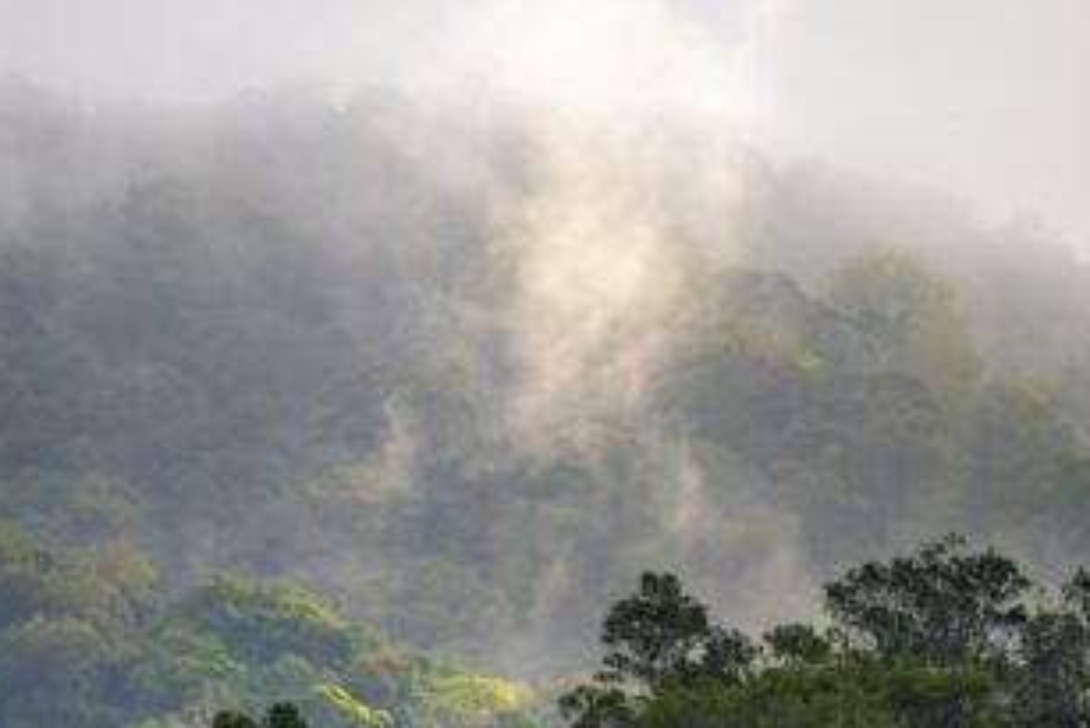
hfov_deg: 2.6
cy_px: 533
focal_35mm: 781
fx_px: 23657
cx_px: 423
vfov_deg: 1.8
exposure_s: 1/1600
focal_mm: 400
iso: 400
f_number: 2.8
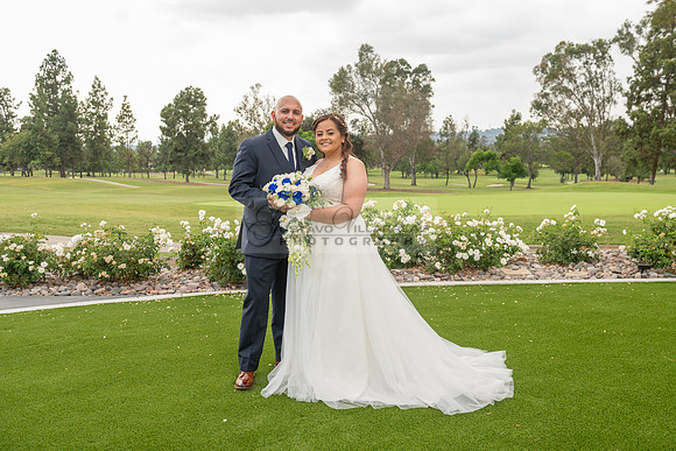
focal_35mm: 35
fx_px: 657
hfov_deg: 54.4
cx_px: 338
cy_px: 226
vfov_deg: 37.9
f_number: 5.6
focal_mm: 35
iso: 200
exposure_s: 1/250
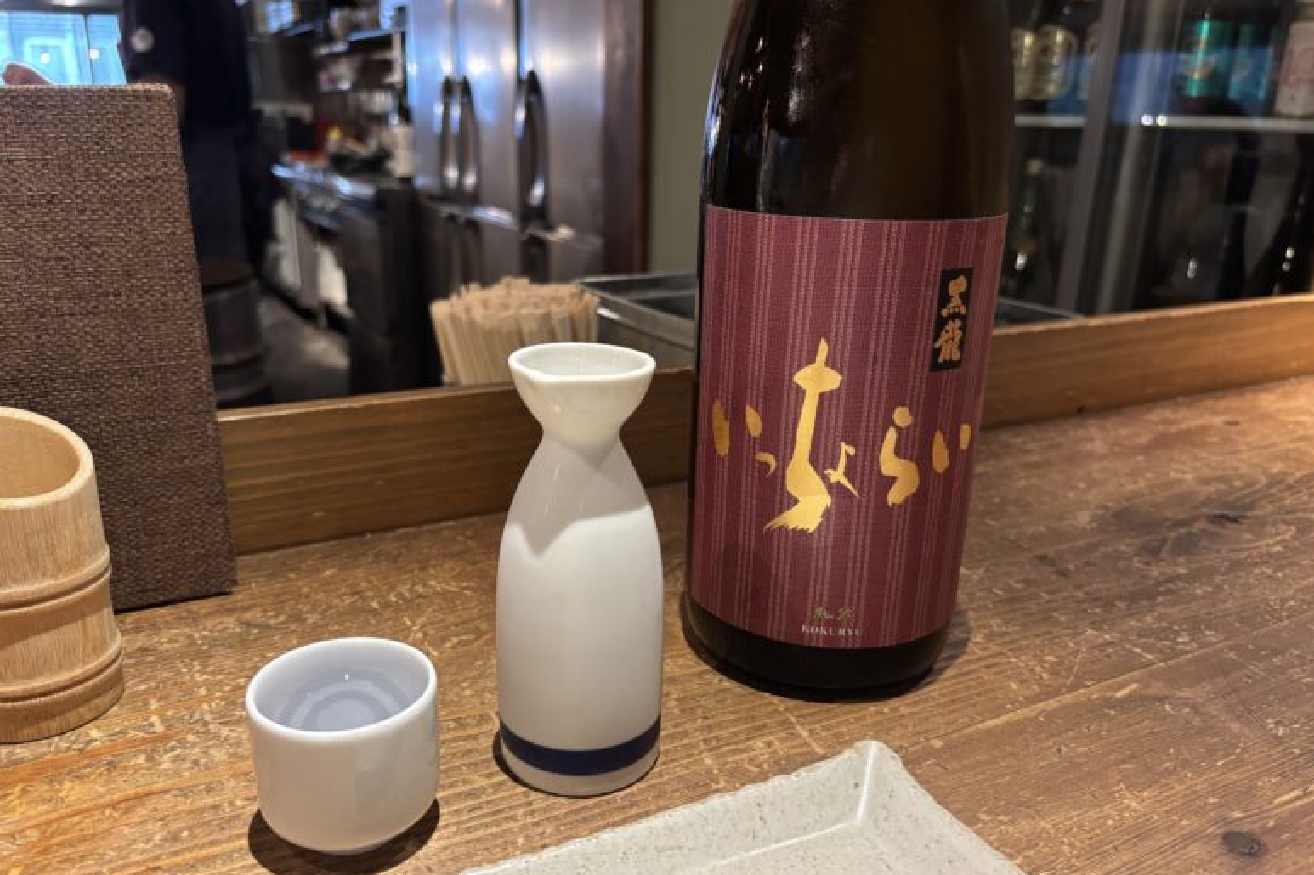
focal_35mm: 28
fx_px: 1022
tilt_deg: -19.2
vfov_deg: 46.4
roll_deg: -0.4
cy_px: 464
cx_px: 639
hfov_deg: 65.5
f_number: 1.6
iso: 400
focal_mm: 5.96
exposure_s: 1/50
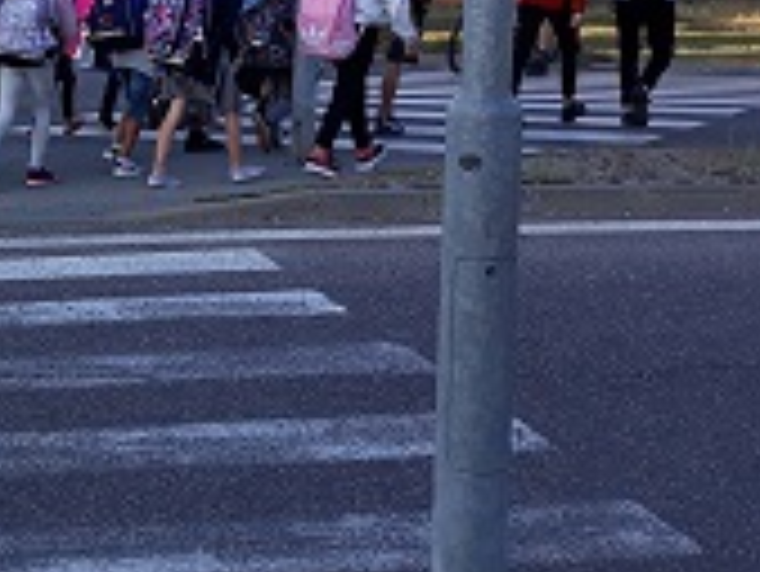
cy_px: 149
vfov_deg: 14.5
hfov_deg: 17.9
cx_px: -247
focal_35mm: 102
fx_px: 2241
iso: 40
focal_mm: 3.71
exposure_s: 1/455
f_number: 1.7
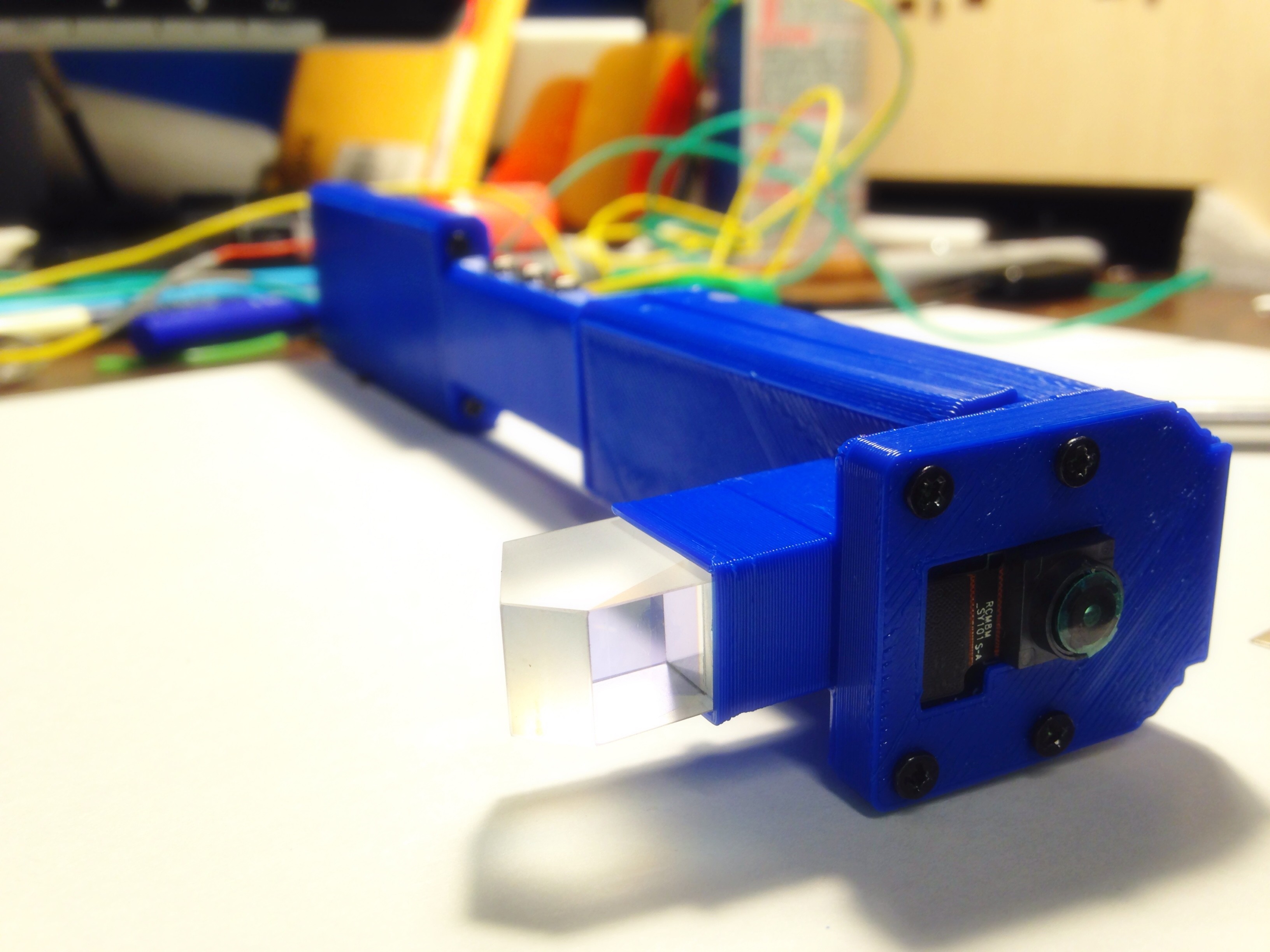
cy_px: 476
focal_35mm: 33
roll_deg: -0.9
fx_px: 1211
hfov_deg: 55.4
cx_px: 635
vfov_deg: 42.9
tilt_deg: -15.6
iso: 50
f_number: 2.4
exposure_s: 1/24
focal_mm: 4.12
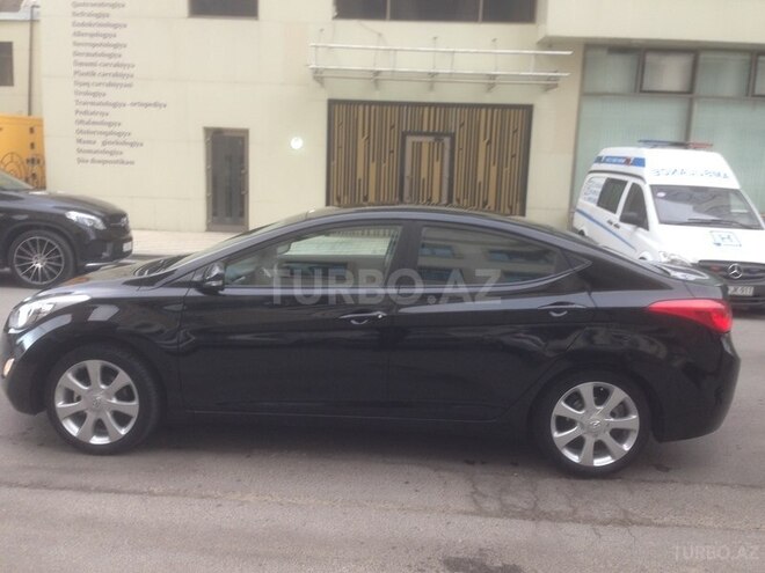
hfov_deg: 55.4
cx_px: 382
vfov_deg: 42.9
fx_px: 729
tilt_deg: -11.0
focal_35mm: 33
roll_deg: -3.3
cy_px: 286
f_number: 2.4
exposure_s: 1/30
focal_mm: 4.12
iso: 50
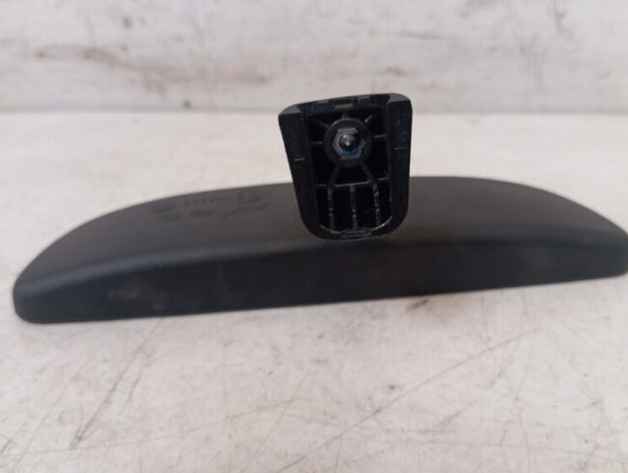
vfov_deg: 46.9
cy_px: 228
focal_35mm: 30
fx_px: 545
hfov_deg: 59.9
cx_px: 330
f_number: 1.8
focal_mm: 4.22
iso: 265
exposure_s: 1/33.3
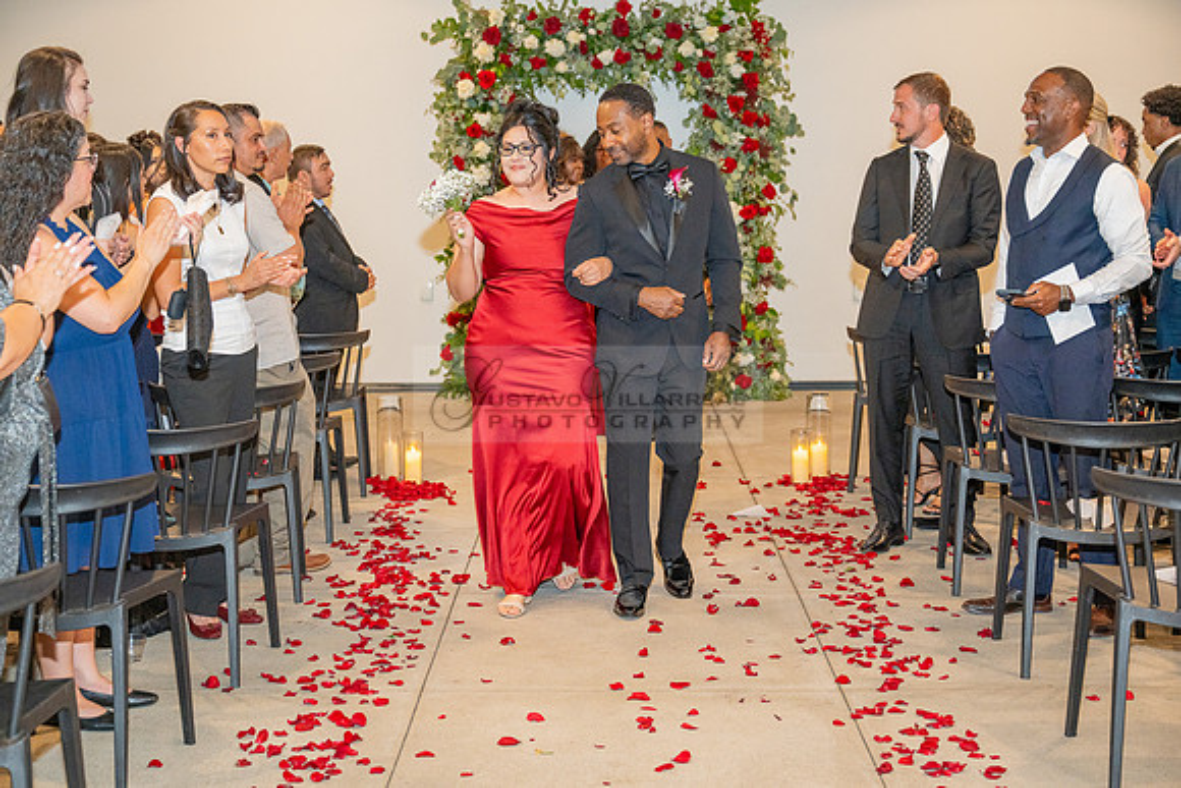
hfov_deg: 37.5
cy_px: 394
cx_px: 590
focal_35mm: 53
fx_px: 1739
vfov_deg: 25.5
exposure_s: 1/200
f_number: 3.5
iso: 1250
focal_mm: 53
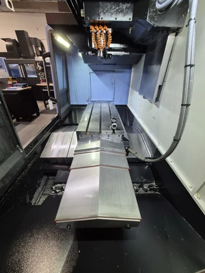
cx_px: 102
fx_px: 103
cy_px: 136
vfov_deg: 106.2
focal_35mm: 13
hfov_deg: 89.9
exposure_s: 1/60
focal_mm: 1.74
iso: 250
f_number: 2.2
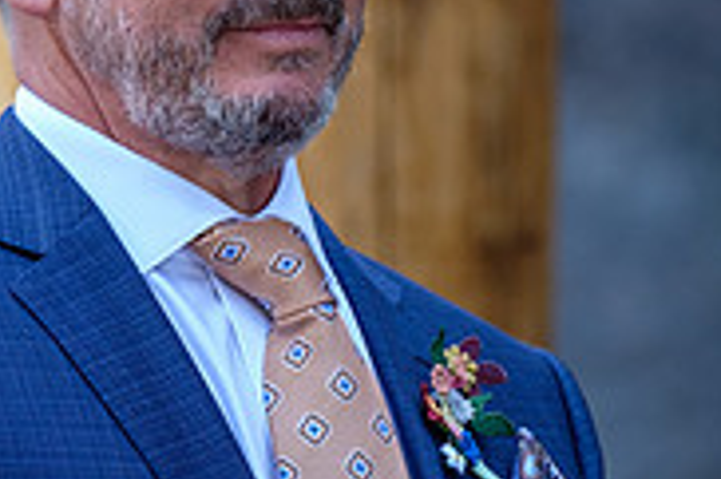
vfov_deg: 2.3
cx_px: 151
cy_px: 46
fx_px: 11866
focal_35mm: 593
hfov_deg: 3.5
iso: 640
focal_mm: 124.3
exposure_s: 1/110
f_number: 2.8
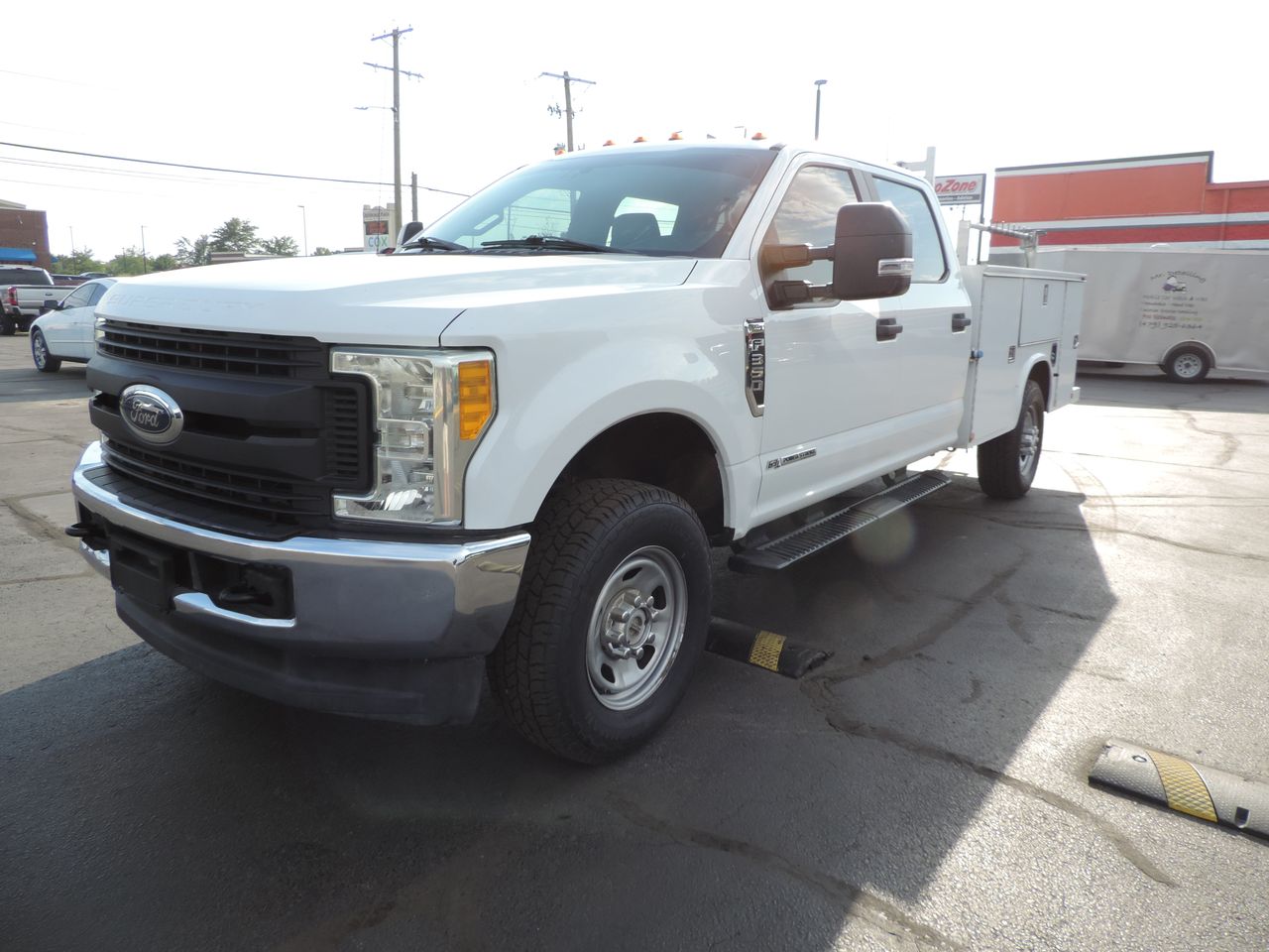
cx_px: 634
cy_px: 476
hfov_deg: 71.6
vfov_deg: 56.8
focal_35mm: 24
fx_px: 880
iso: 80
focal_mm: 4.3
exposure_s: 1/500
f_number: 3
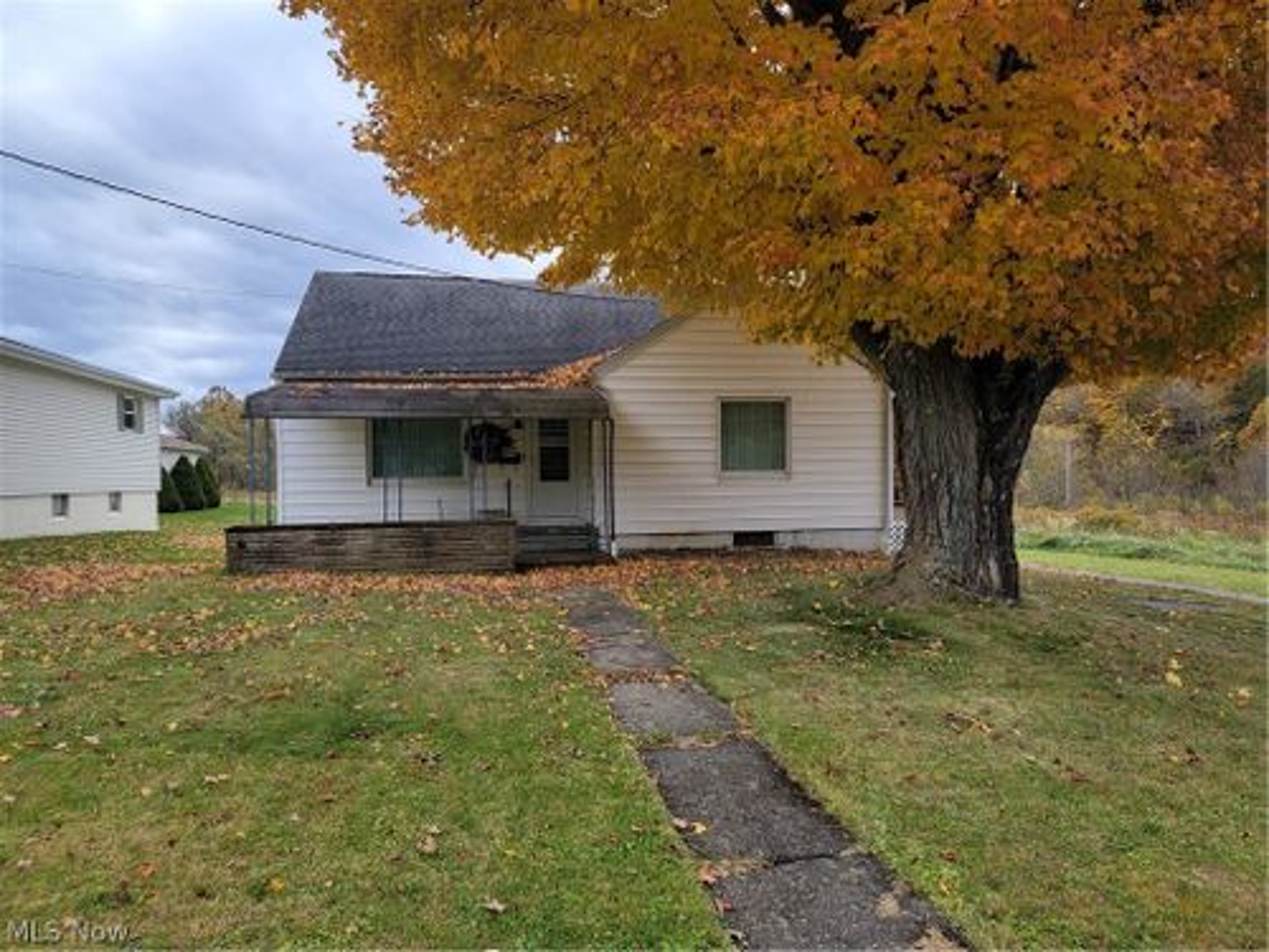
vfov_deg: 56.8
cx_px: 634
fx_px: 880
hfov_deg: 71.6
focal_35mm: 24
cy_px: 476
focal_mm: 6.7
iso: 16
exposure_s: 1/300
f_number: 1.8
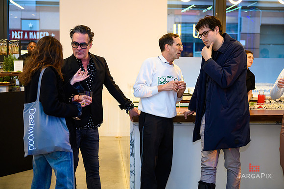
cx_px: 142
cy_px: 94
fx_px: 394
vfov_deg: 27.0
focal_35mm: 50
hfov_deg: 39.6
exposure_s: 1/125
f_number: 3.2
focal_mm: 50
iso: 1600
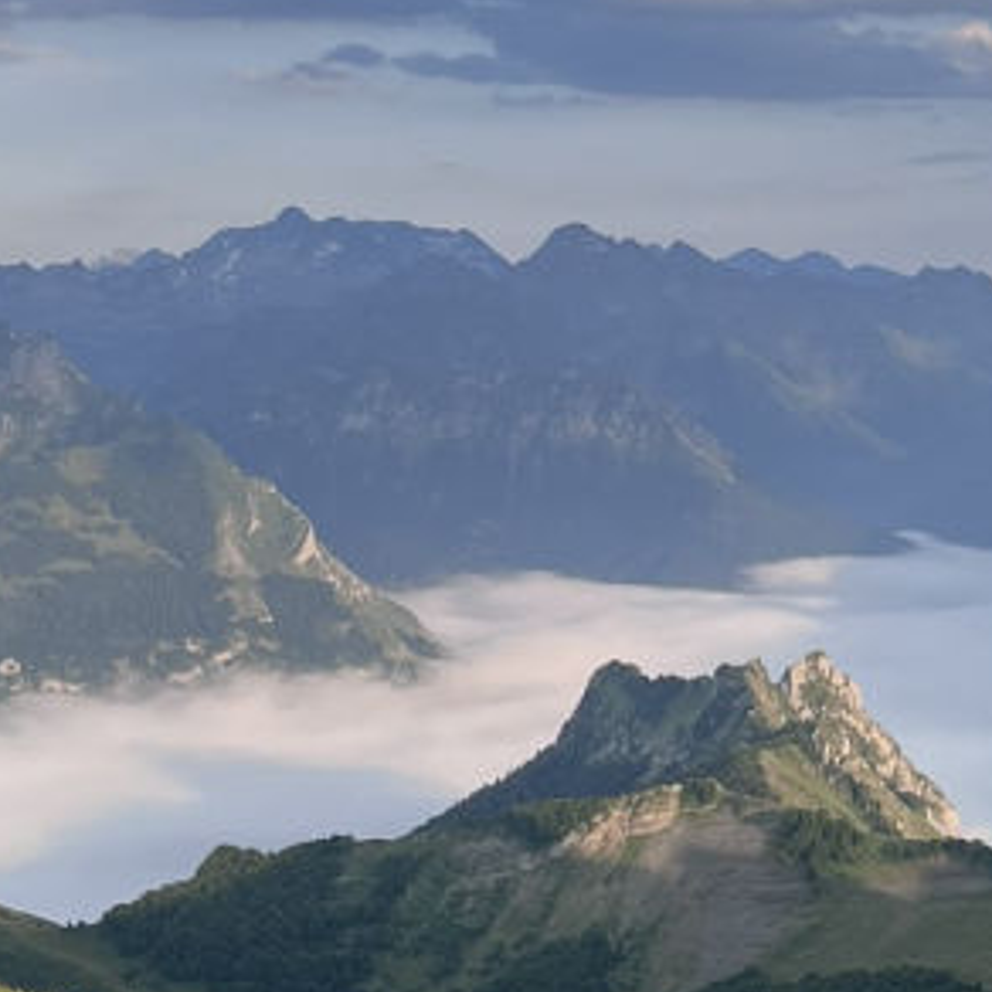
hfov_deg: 18.6
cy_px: 161
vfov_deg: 18.5
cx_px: 700
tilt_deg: +3.0
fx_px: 3015
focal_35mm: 93
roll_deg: +0.3
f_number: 1.6
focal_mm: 5.1
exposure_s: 1/1957
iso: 50
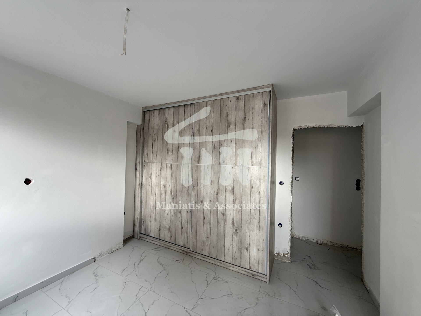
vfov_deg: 85.7
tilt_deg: +1.2
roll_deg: -1.8
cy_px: 158
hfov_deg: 102.1
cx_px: 210
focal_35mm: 14
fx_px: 170
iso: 64
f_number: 2.2
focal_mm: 2.22
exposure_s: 1/99
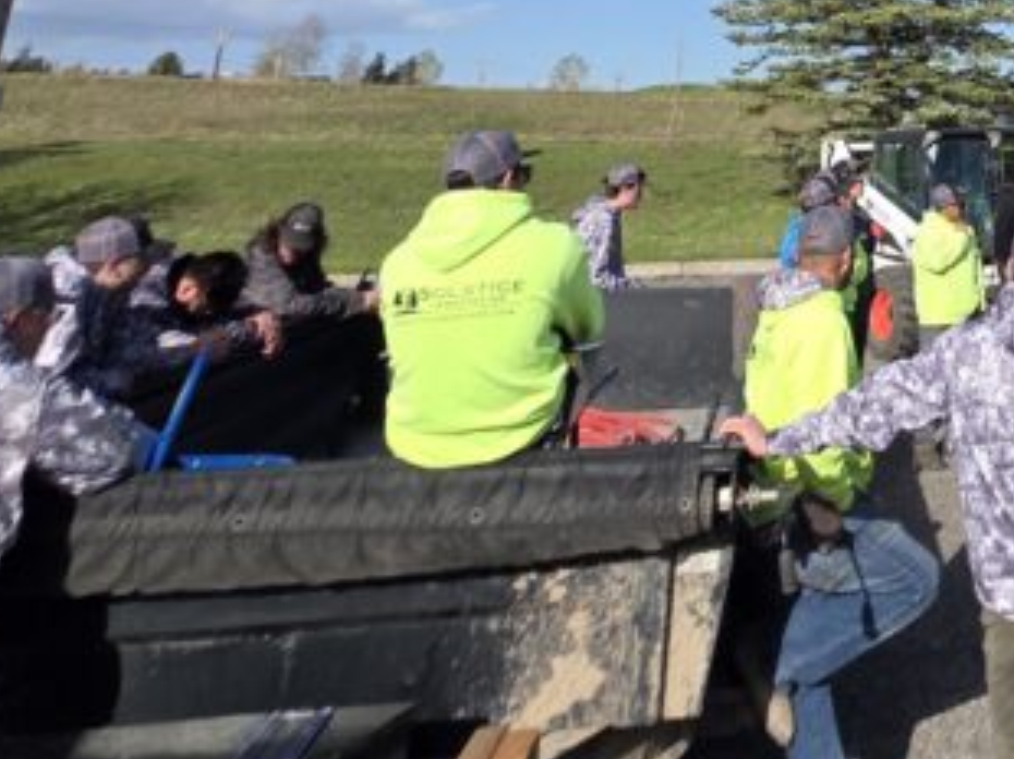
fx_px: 1259
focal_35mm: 43
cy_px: -288
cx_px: 1102
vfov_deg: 26.9
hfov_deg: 37.2
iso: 40
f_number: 1.9
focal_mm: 2.2
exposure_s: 1/1989
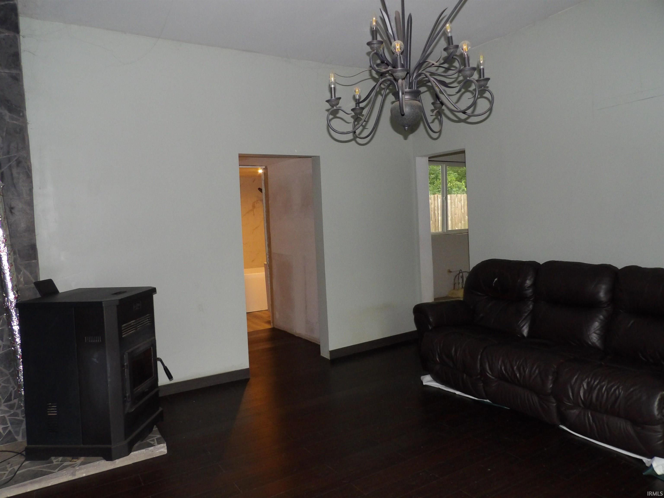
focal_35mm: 24
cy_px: 249
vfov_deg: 56.8
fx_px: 460
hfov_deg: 71.6
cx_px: 332
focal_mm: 4.3
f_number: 3.2
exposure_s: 1/28
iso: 400
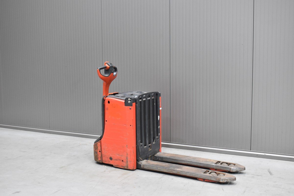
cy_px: 98
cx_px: 147
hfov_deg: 47.9
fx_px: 331
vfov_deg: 33.0
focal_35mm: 40
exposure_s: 1/40
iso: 1600
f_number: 5
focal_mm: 27
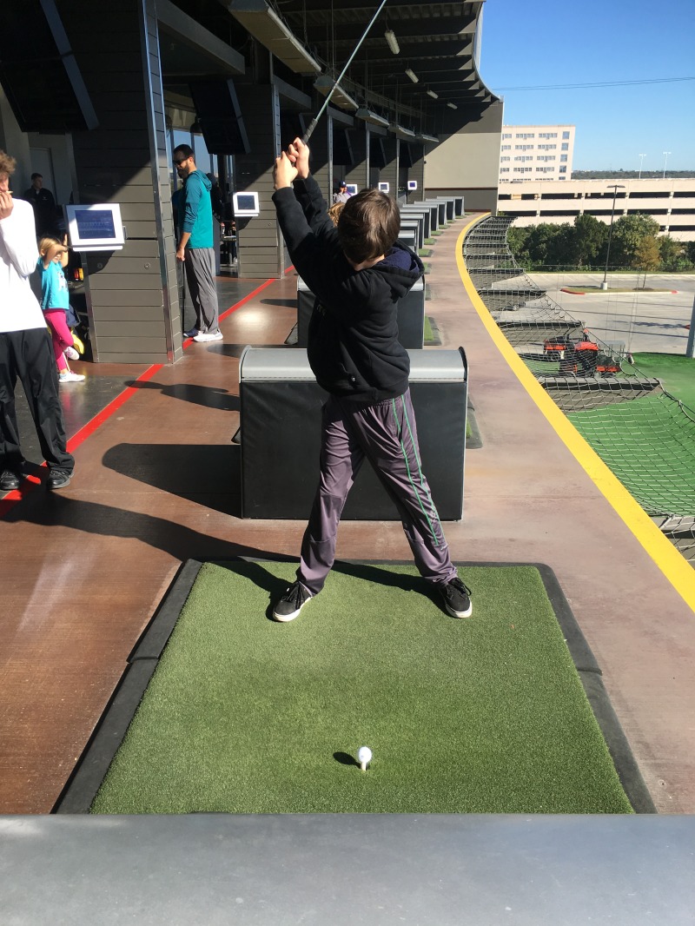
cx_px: 348
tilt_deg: -19.3
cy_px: 463
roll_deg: +0.4
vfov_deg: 61.6
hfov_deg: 48.2
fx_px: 776
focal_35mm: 29
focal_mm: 4.15
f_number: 2.2
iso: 25
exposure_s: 1/1026
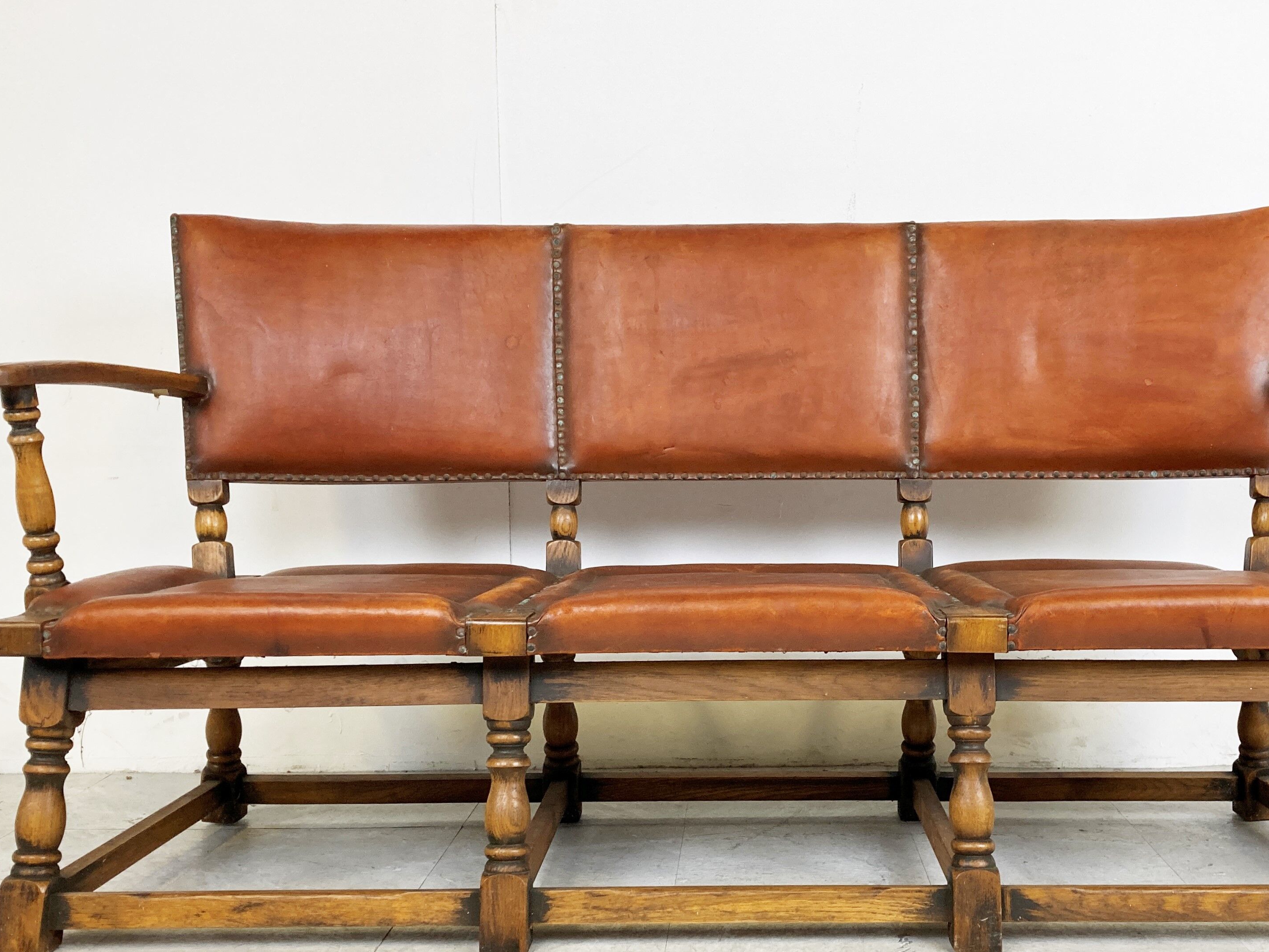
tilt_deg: -5.0
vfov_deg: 37.5
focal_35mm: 38
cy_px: 581
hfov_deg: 48.8
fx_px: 1393
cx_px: 722
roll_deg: -2.1
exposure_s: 1/100
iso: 80
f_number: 1.8
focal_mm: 3.99
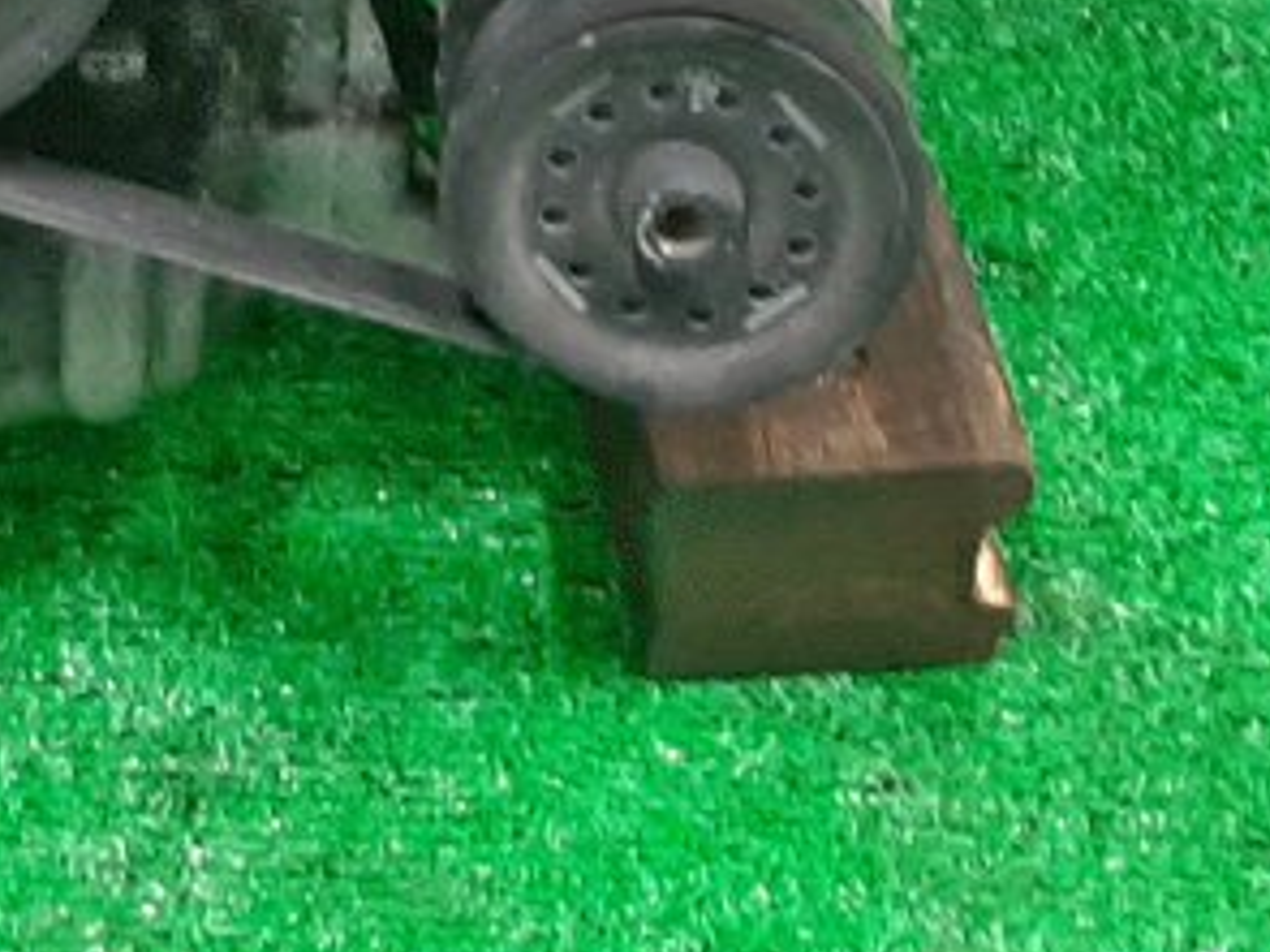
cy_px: -862
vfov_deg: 10.8
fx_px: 4658
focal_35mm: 127
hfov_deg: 15.1
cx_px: -181
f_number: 1.7
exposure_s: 1/50
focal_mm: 3.93
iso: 179
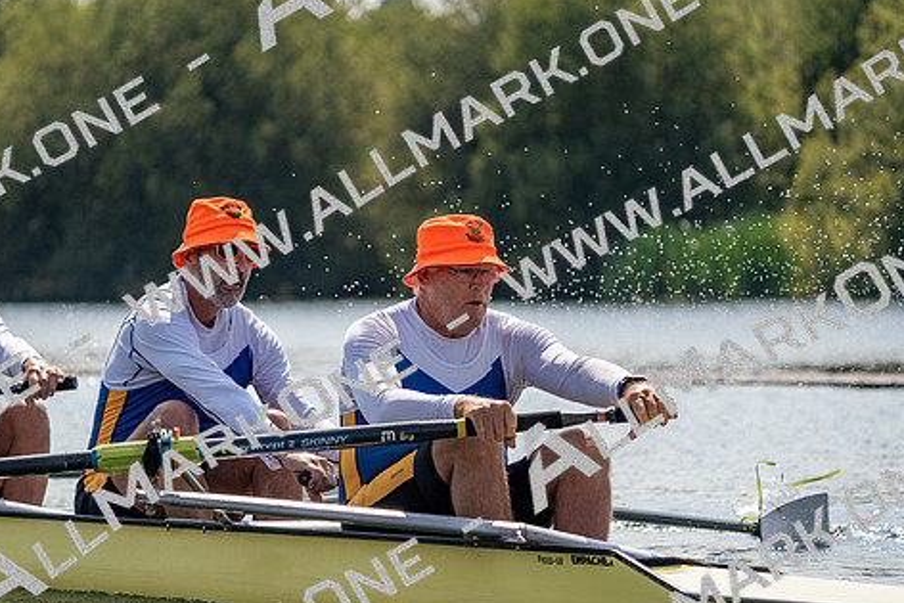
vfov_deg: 5.6
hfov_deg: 8.4
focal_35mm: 246
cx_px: 360
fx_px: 6179
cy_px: 332
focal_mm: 200
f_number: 5.6
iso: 200
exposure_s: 1/1600
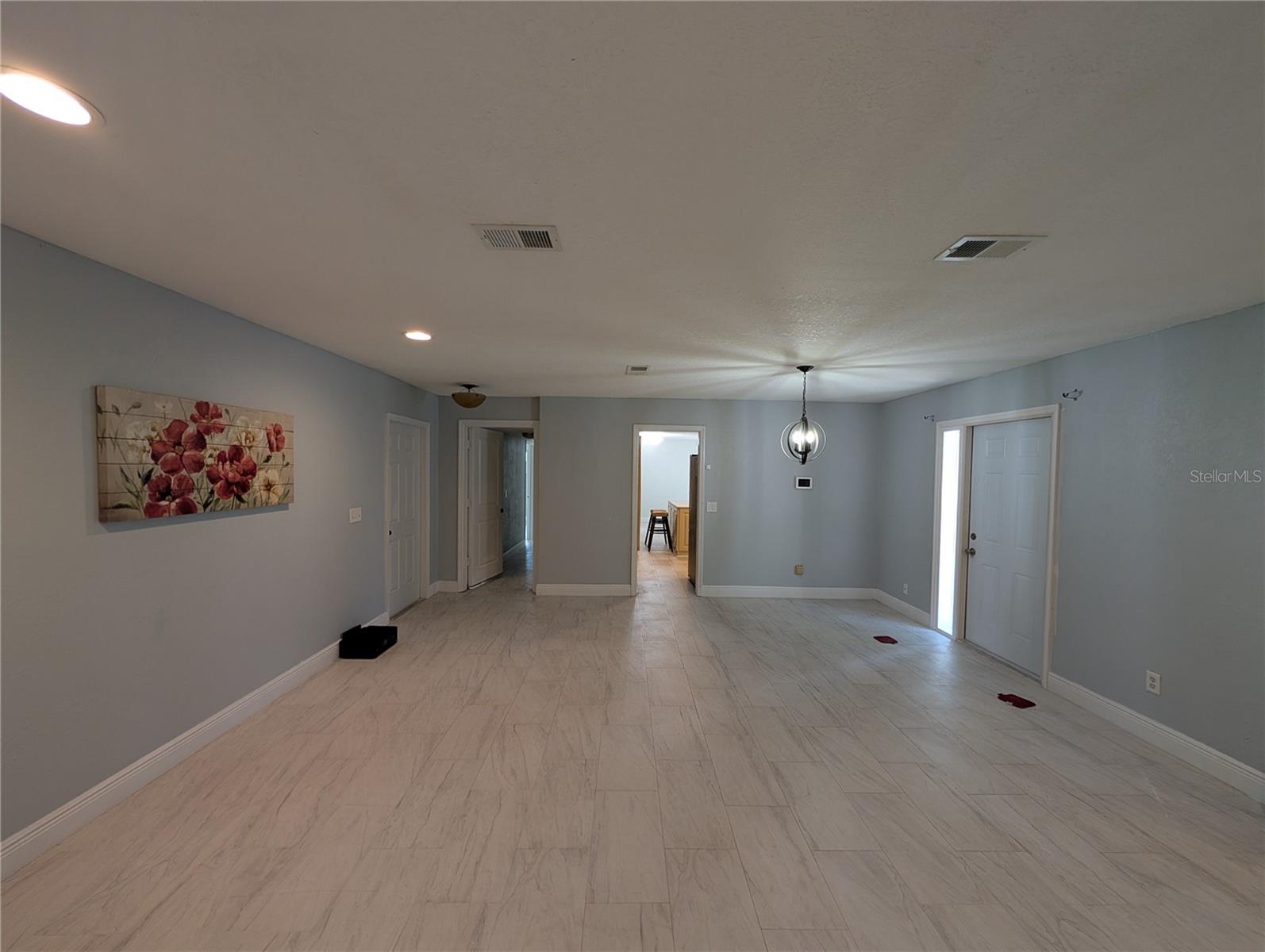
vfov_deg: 94.6
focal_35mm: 12
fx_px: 439
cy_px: 476
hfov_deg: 110.5
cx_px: 632
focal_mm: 2.02
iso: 68
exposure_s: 1/60
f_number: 1.7
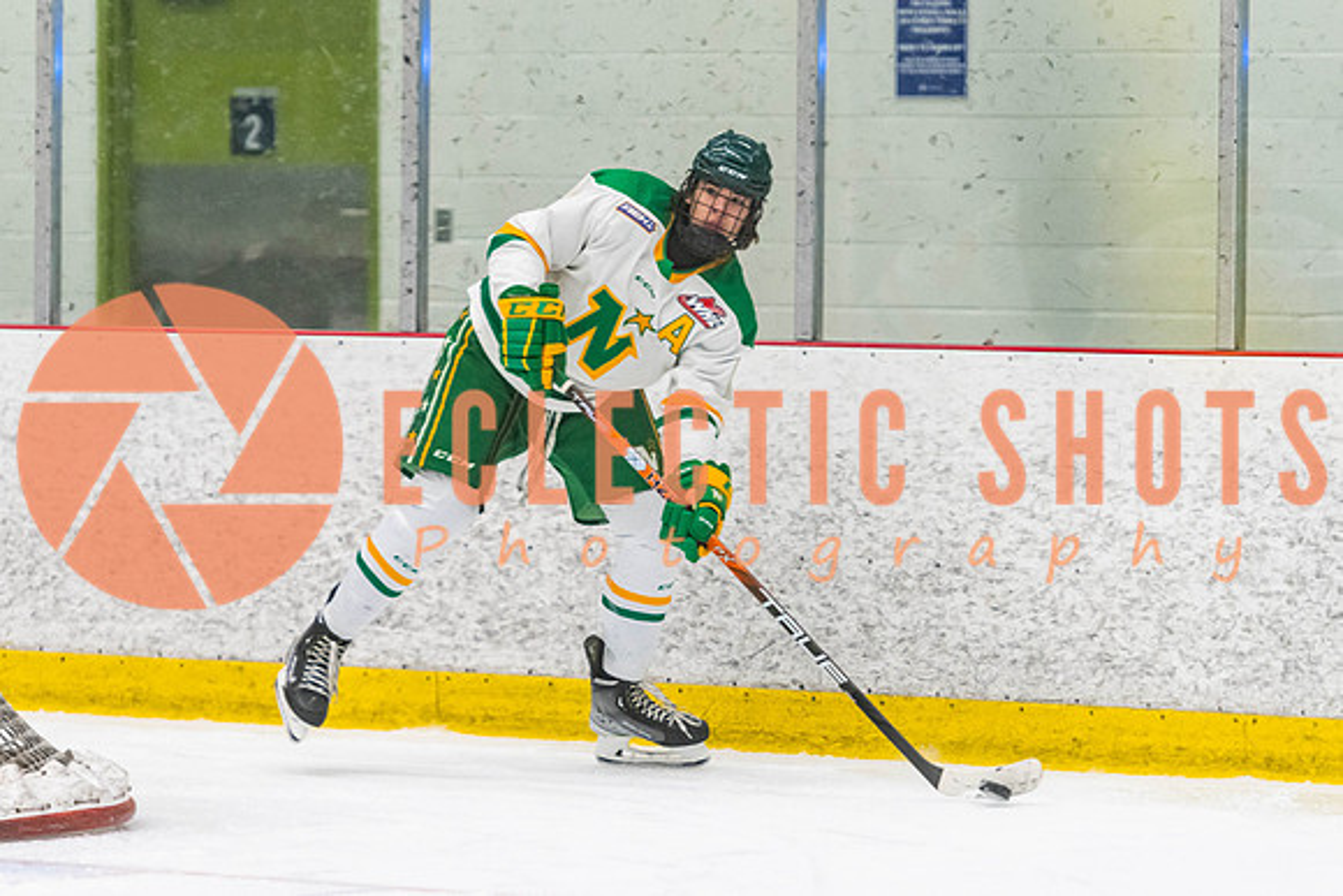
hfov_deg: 9.3
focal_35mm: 222
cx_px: 672
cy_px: 488
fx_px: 8270
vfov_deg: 6.2
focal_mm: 150
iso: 1800
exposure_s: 1/640
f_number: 2.8
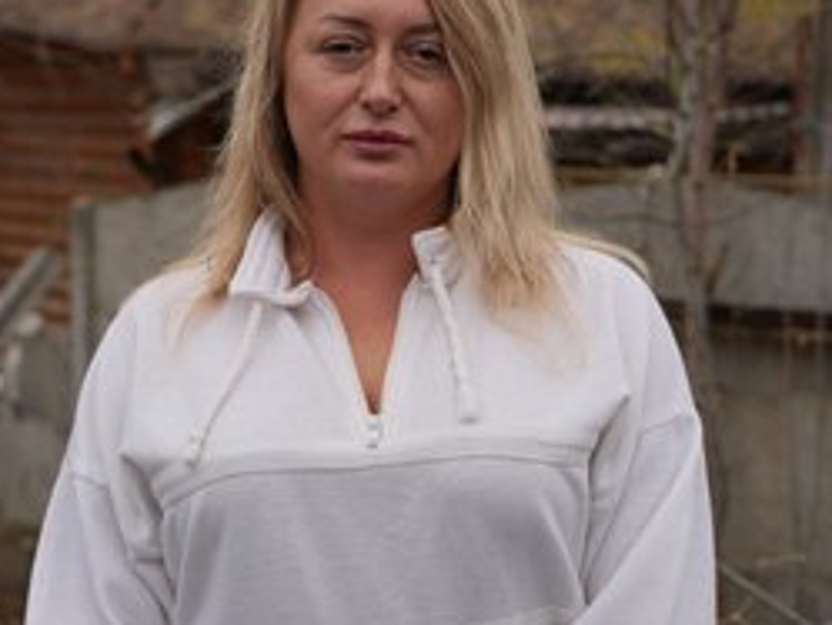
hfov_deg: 27.4
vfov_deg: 20.7
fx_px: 1707
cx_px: 378
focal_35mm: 71
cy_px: 222
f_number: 4
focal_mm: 46
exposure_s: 1/640
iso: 100
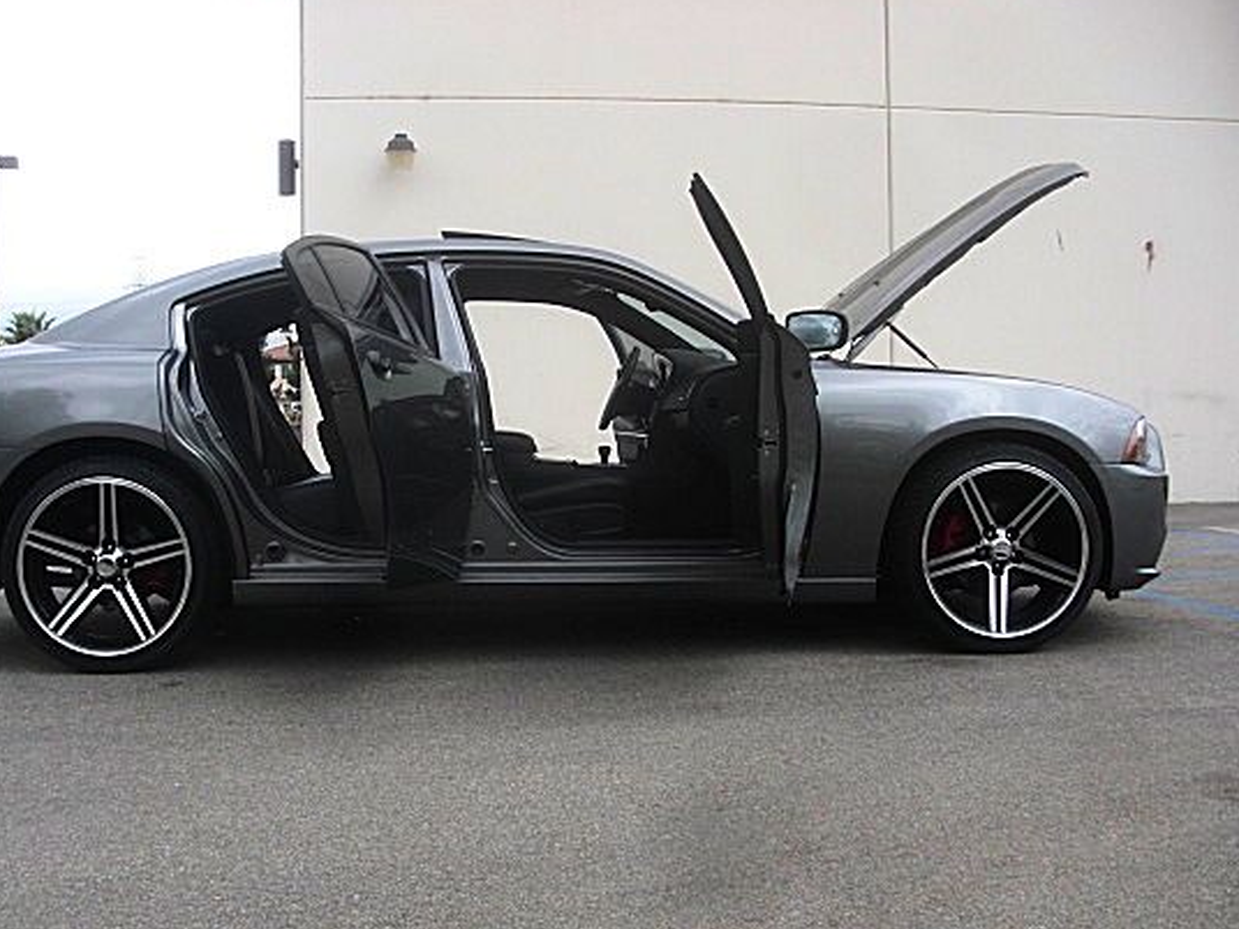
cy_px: 525
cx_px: 543
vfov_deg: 33.6
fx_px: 1539
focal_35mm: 43
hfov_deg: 43.8
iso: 50
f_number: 2.8
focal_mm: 6.3
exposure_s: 1/500
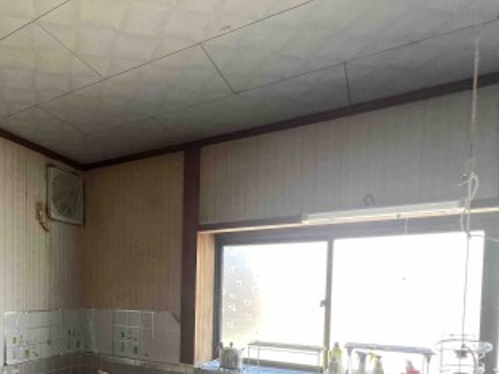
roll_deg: +0.1
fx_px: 360
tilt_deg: -3.1
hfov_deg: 63.5
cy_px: 305
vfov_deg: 51.1
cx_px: 101
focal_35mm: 25
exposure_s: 1/99
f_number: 1.8
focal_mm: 1.57
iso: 200
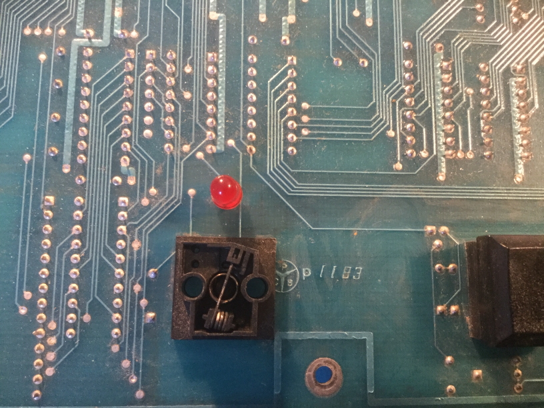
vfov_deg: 45.4
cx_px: 272
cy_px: 204
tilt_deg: -68.2
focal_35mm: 31
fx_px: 487
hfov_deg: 58.4
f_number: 2.4
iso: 200
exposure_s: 1/33
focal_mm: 3.3
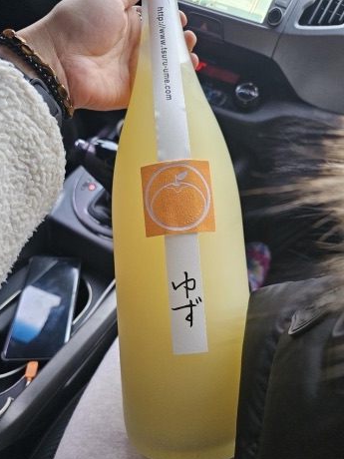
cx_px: 172
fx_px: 318
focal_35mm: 24
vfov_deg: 71.6
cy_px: 238
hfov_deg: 56.8
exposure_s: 1/120
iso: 640
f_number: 1.7
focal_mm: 6.3
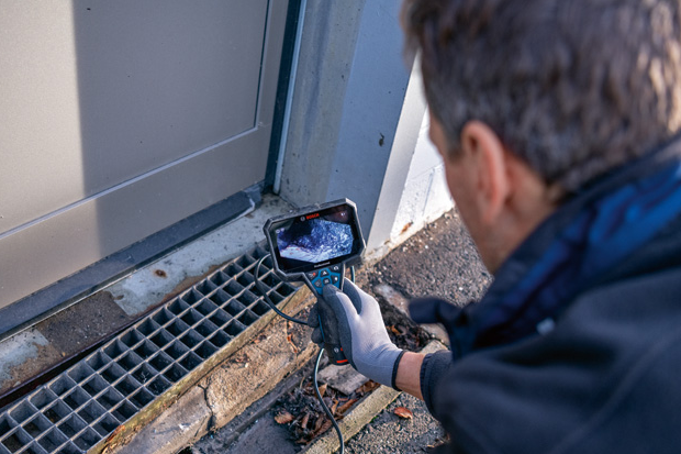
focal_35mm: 40
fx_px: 756
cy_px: 265
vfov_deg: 33.3
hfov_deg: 48.5
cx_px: 328
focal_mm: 31
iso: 500
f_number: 2.8
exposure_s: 1/320
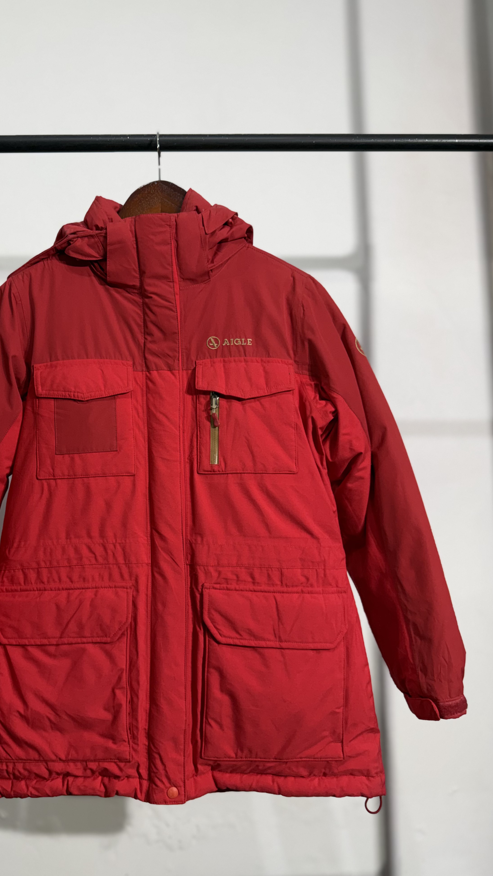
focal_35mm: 27
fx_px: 628
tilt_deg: +4.3
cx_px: 164
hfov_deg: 42.3
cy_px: 444
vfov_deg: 69.9
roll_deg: +1.1
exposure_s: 1/100
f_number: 1.78
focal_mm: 6.76
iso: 160
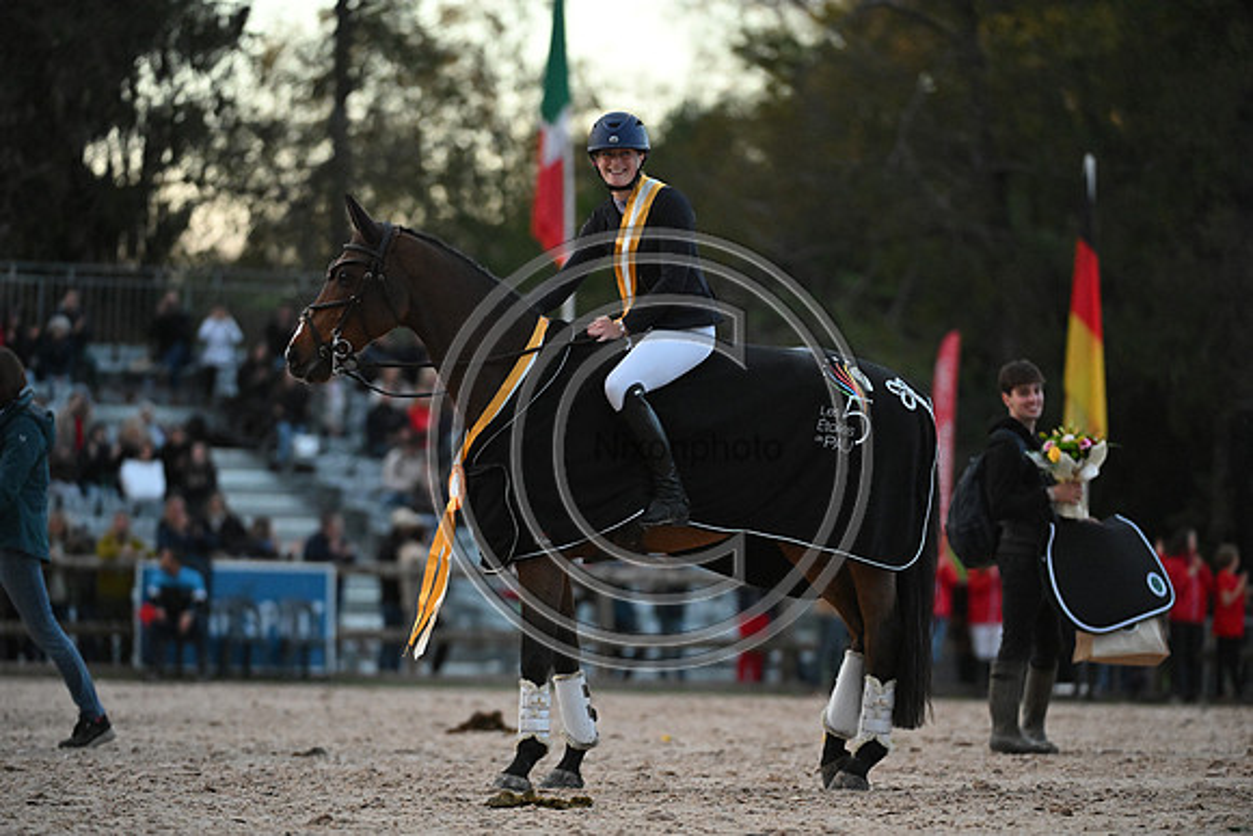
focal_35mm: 280
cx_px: 626
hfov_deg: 7.4
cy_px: 418
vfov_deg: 4.9
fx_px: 9747
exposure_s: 1/1000
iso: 8000
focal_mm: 280
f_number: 4.5
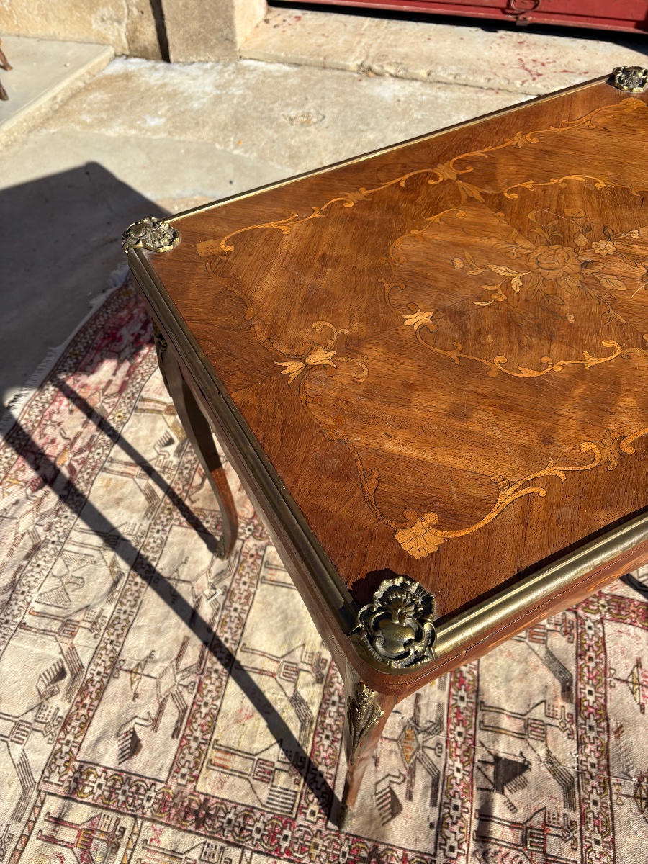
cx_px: 324
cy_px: 432
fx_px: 649
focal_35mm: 26
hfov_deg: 53.1
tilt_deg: -48.9
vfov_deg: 67.3
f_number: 1.6
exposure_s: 1/2451
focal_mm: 5.96
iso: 50
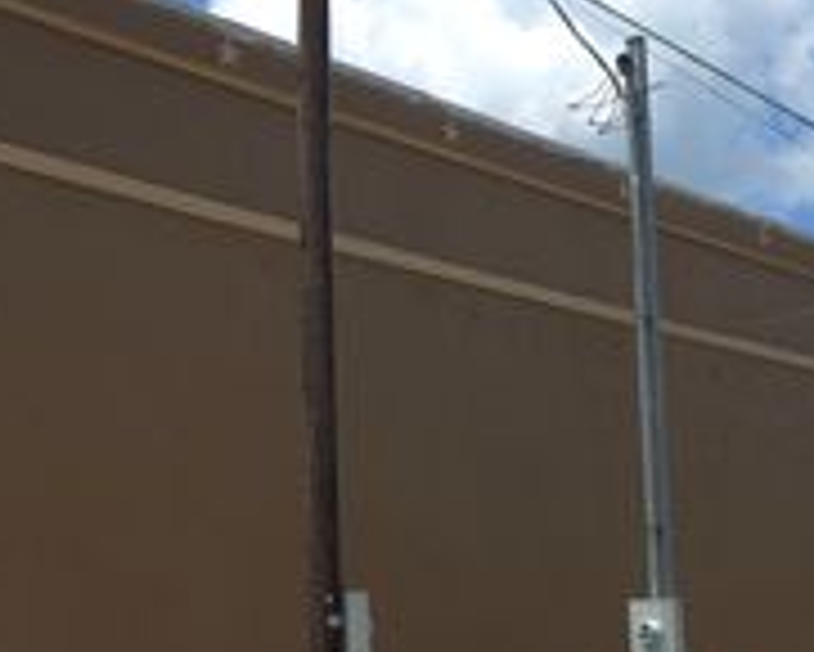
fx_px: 1494
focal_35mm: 62
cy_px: 479
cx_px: 234
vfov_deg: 24.4
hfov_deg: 30.1
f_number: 1.7
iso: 12
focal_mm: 6.3
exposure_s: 1/546
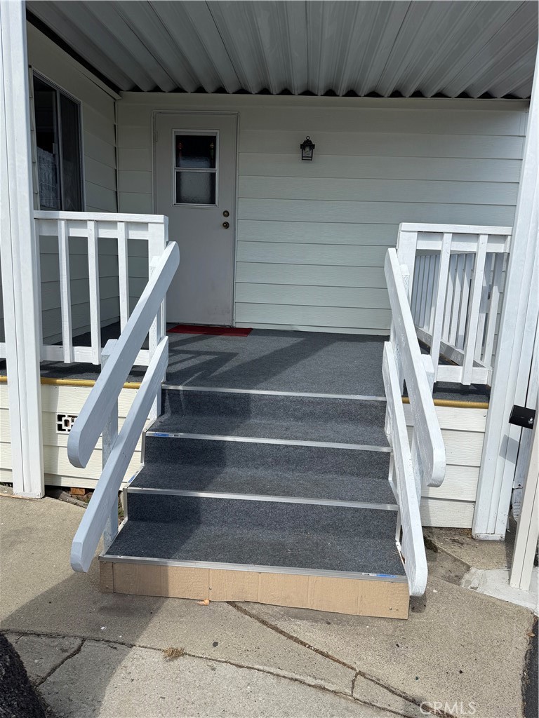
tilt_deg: -7.6
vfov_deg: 71.6
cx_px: 270
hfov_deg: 56.8
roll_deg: -2.0
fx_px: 498
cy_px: 359
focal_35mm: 24
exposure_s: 1/6173
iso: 80
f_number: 1.78
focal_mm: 6.76
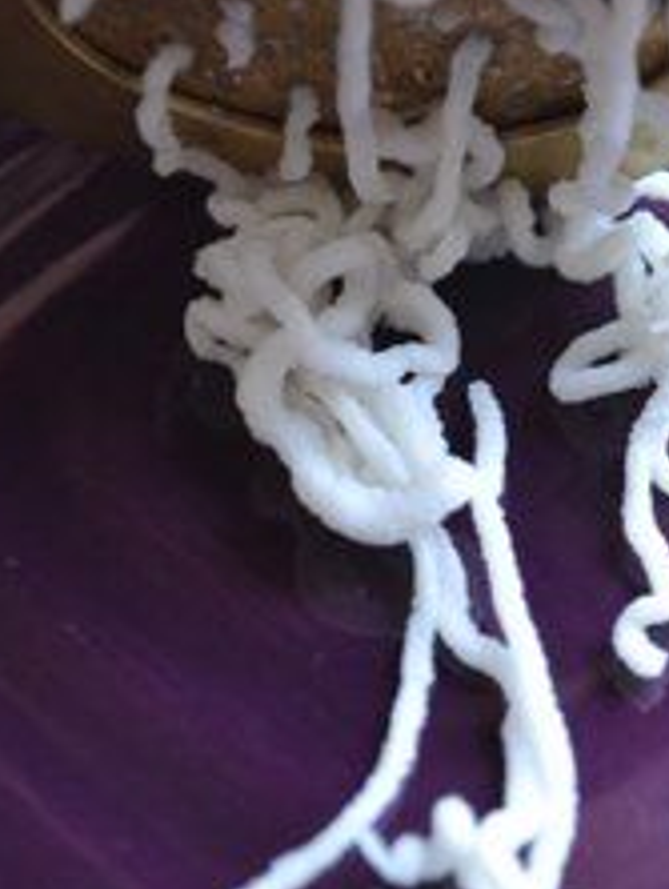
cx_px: 725
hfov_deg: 13.7
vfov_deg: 18.5
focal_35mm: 106
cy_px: 268
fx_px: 2726
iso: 800
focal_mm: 34
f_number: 5
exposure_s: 1/25
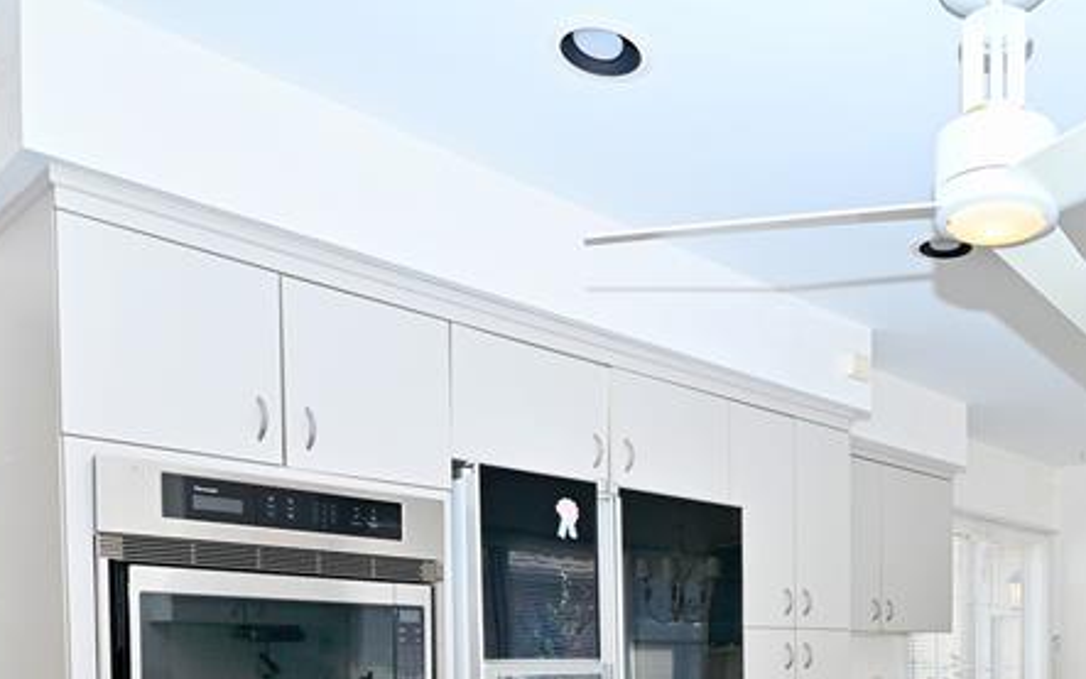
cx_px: 868
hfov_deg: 54.2
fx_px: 977
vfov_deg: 34.1
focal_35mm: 33
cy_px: 713
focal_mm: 14
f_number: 8
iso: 250
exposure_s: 1/60
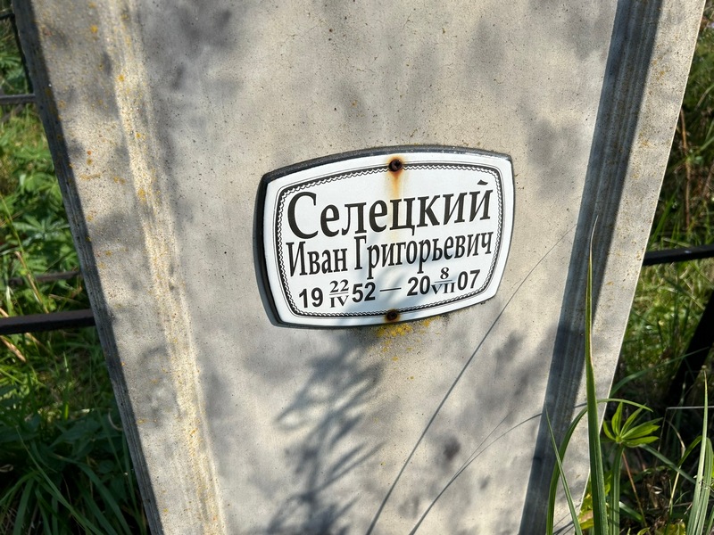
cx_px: 357
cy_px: 268
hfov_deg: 67.3
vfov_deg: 53.1
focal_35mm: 26
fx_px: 536
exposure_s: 1/4444
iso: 50
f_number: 1.5
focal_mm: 5.7
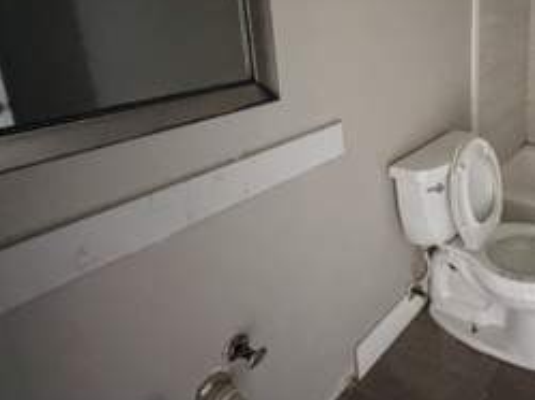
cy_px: 87
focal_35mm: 27
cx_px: 514
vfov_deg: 48.7
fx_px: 417
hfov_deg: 53.9
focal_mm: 2.22
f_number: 2.2
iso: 1600
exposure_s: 1/33
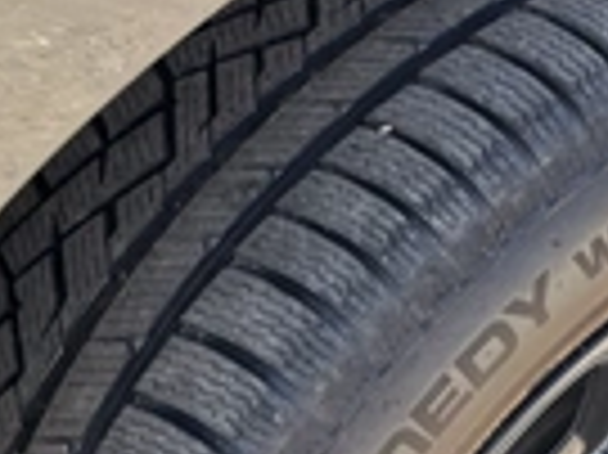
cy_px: 467
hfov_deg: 23.8
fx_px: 1351
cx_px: 658
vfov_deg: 18.5
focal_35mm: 77
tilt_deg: -49.3
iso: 50
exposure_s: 1/504
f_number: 1.6
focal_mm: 5.1
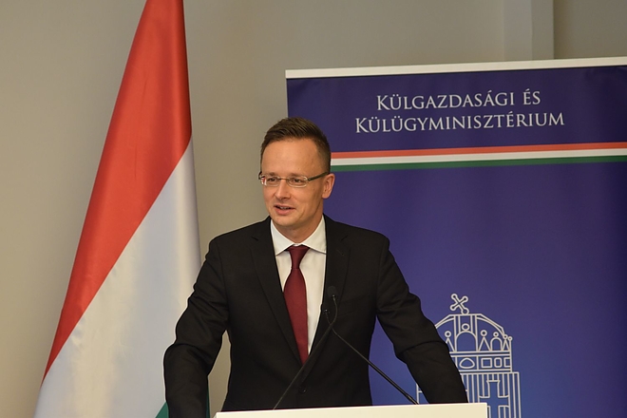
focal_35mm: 183
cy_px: 209
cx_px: 314
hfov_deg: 11.2
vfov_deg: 7.5
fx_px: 3187
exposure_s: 1/50
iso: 800
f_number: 5.6
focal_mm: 122
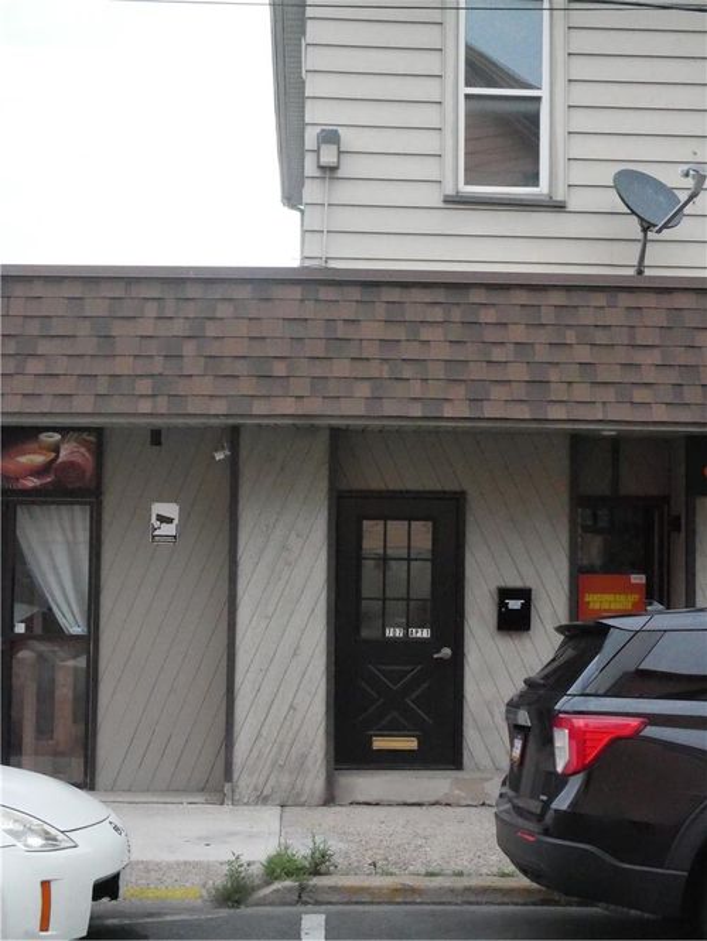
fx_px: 1361
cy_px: 470
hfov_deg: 29.1
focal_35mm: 50
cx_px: 354
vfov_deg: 38.2
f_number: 11
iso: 12800
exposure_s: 1/1000
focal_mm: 25
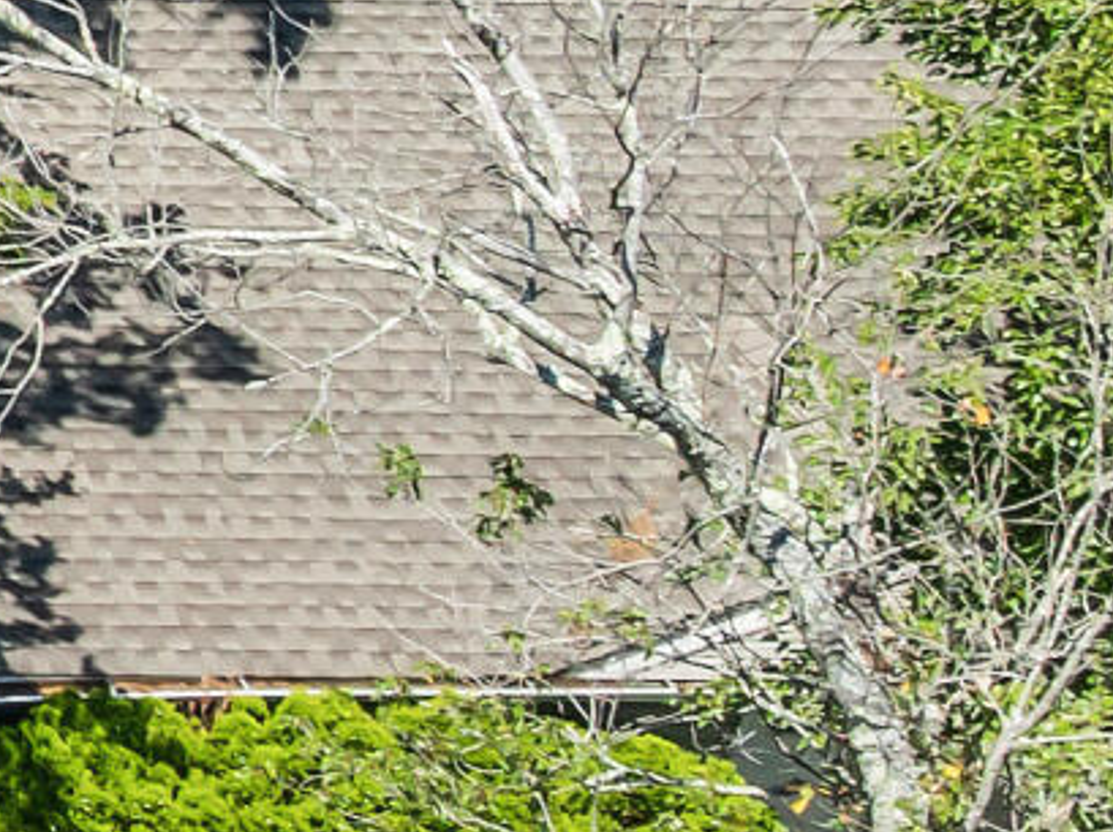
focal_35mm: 176
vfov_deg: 8.4
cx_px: -2705
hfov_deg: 8.5
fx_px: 5654
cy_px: -71
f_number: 2.8
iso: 110
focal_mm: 12.29
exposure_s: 1/1600
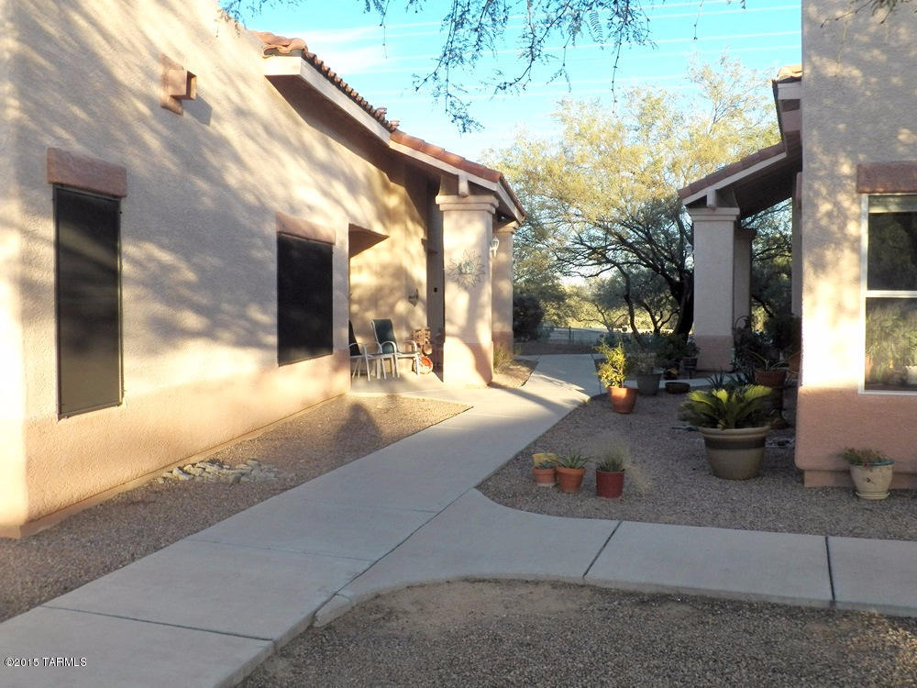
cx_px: 458
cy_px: 344
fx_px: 927
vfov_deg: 40.7
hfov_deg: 52.6
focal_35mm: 35
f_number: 4
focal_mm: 6.3
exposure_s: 1/320
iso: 125
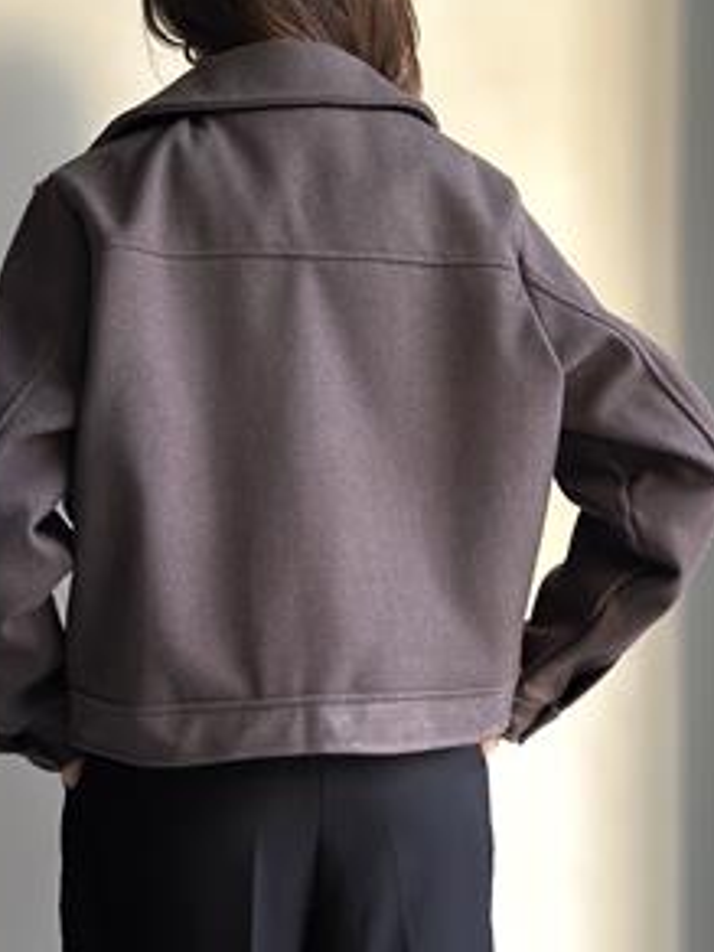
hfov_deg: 21.0
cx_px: 267
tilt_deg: -4.8
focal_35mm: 70
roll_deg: +0.3
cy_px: 606
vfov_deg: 27.7
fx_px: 1925
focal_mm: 6.86
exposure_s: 1/51
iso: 400
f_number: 1.78
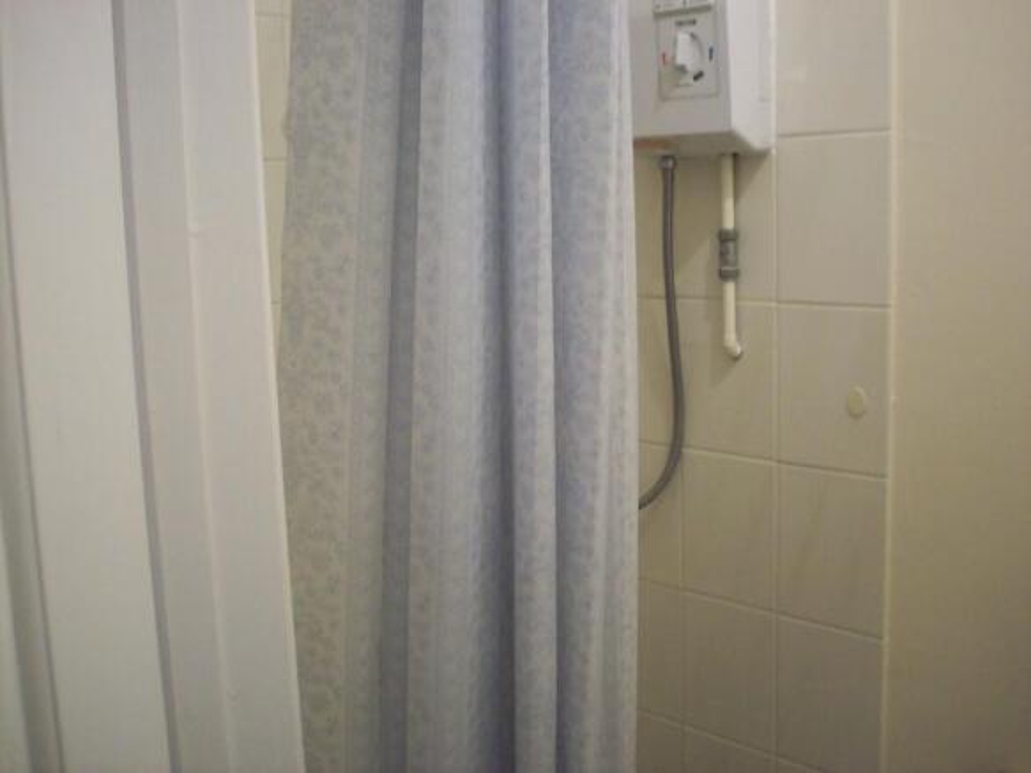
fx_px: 1102
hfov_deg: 50.1
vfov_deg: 38.7
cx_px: 516
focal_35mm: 37
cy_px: 386
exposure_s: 1/16.8
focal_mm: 6.2
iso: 160
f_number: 2.8
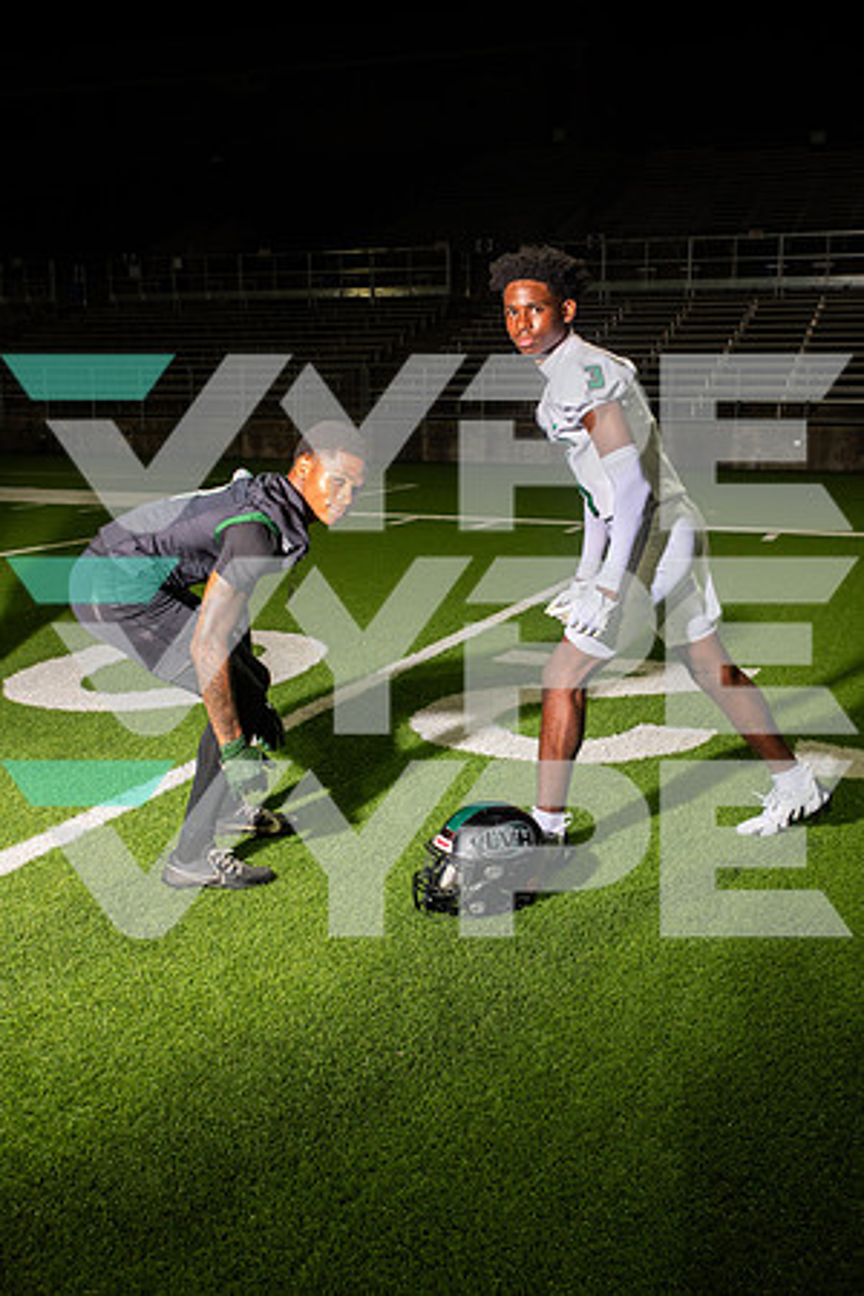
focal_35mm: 35
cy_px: 648
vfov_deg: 54.4
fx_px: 1260
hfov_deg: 37.9
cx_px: 432
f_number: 7.1
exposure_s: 1/400
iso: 1000
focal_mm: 35
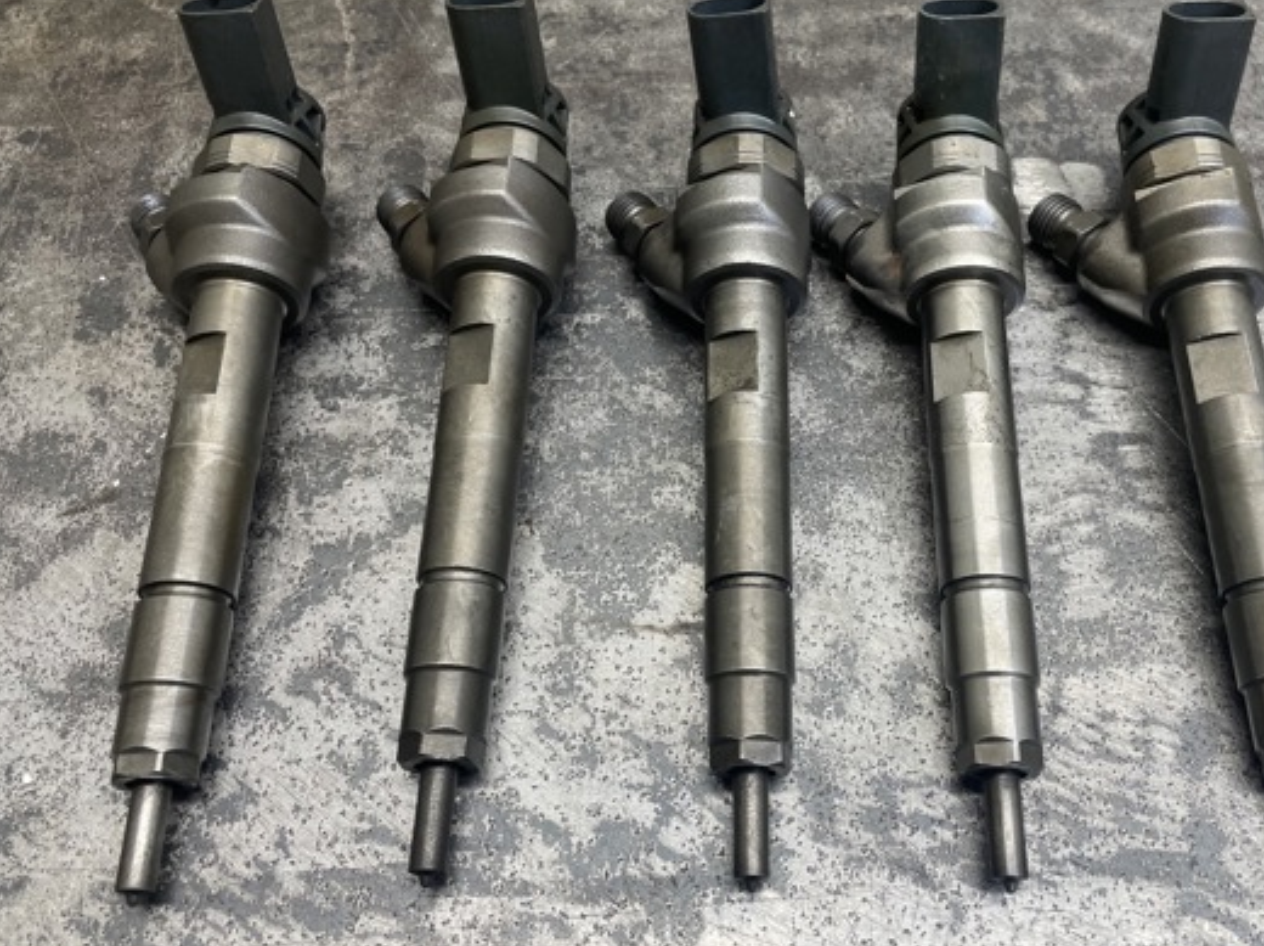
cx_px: 727
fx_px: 1167
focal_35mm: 32
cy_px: 471
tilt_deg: -58.4
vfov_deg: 44.1
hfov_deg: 56.6
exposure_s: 1/121
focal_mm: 4.2
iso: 80
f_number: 1.6
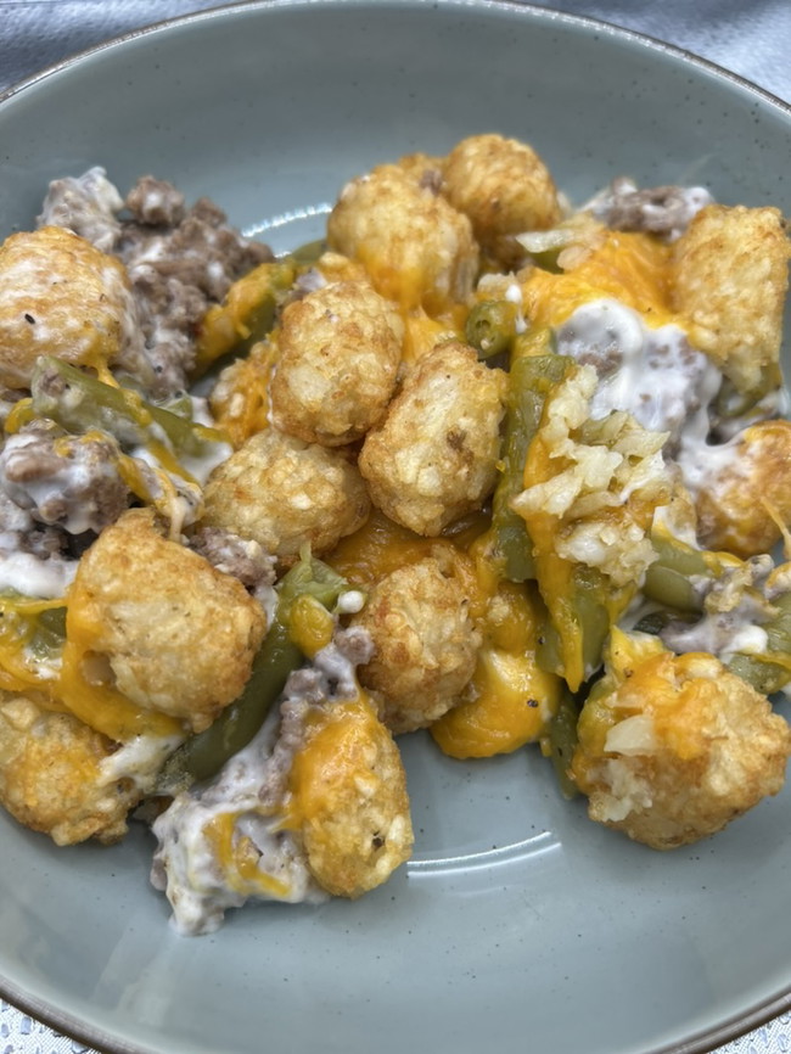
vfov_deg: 67.3
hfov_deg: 53.1
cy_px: 527
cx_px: 396
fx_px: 792
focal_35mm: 26
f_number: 1.5
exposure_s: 1/424
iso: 50
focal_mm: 5.7
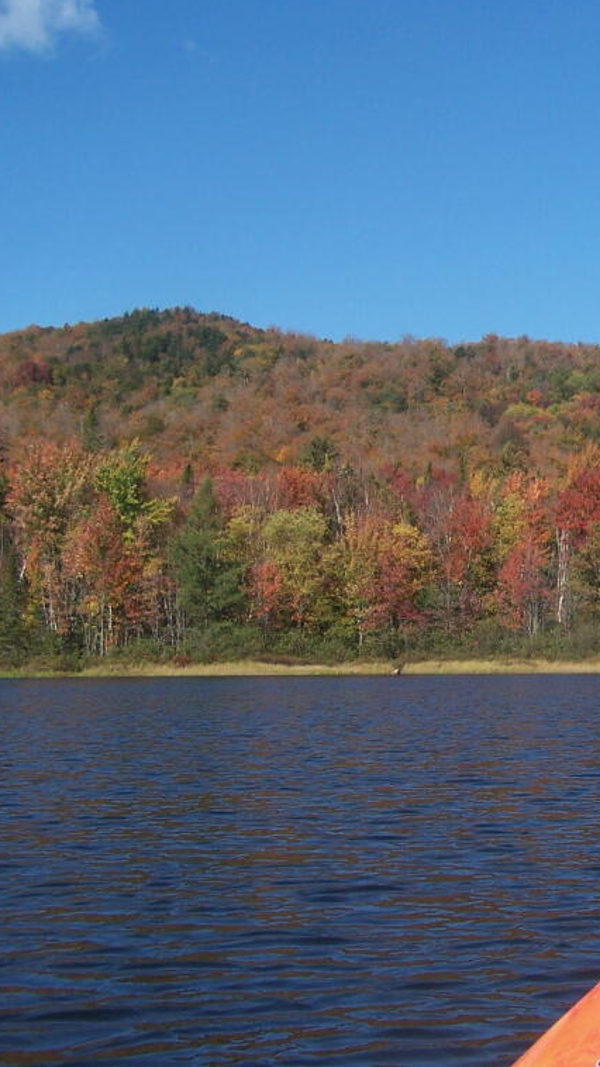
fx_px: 1583
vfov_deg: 37.2
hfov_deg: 20.2
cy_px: 536
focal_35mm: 56
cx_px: 706
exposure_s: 1/640
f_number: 4
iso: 80
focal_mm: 6.3
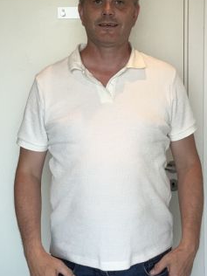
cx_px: 124
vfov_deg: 33.5
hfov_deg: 25.6
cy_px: 95
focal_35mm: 57
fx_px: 454
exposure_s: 1/87
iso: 80
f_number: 1.9
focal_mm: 2.69
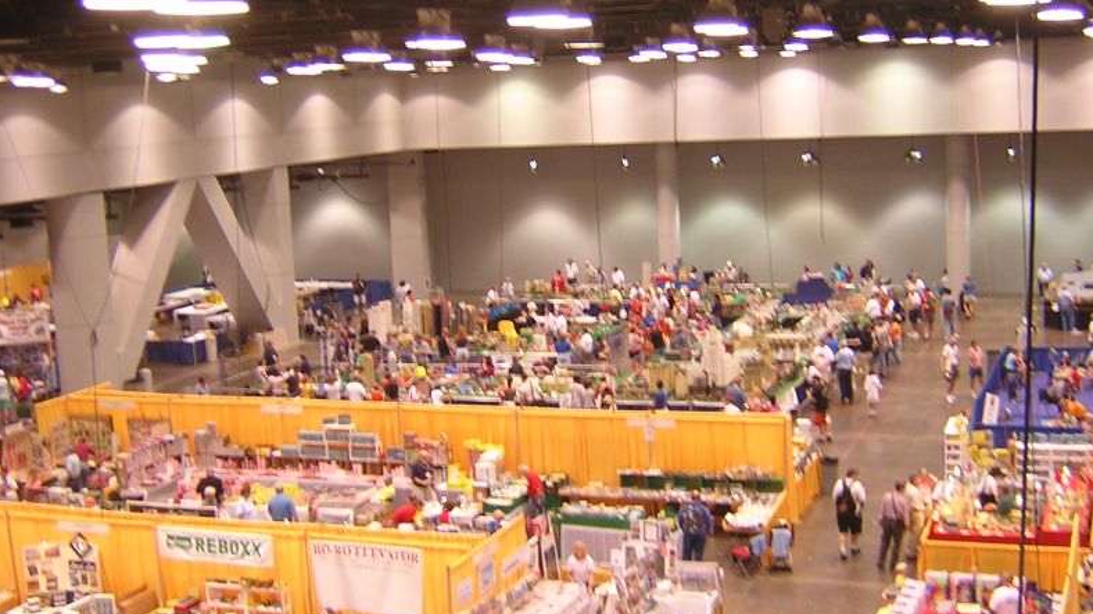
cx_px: 549
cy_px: 238
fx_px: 1507
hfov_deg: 39.9
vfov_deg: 23.0
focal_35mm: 52
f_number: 2.9
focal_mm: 6.1
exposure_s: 1/6.6
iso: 100
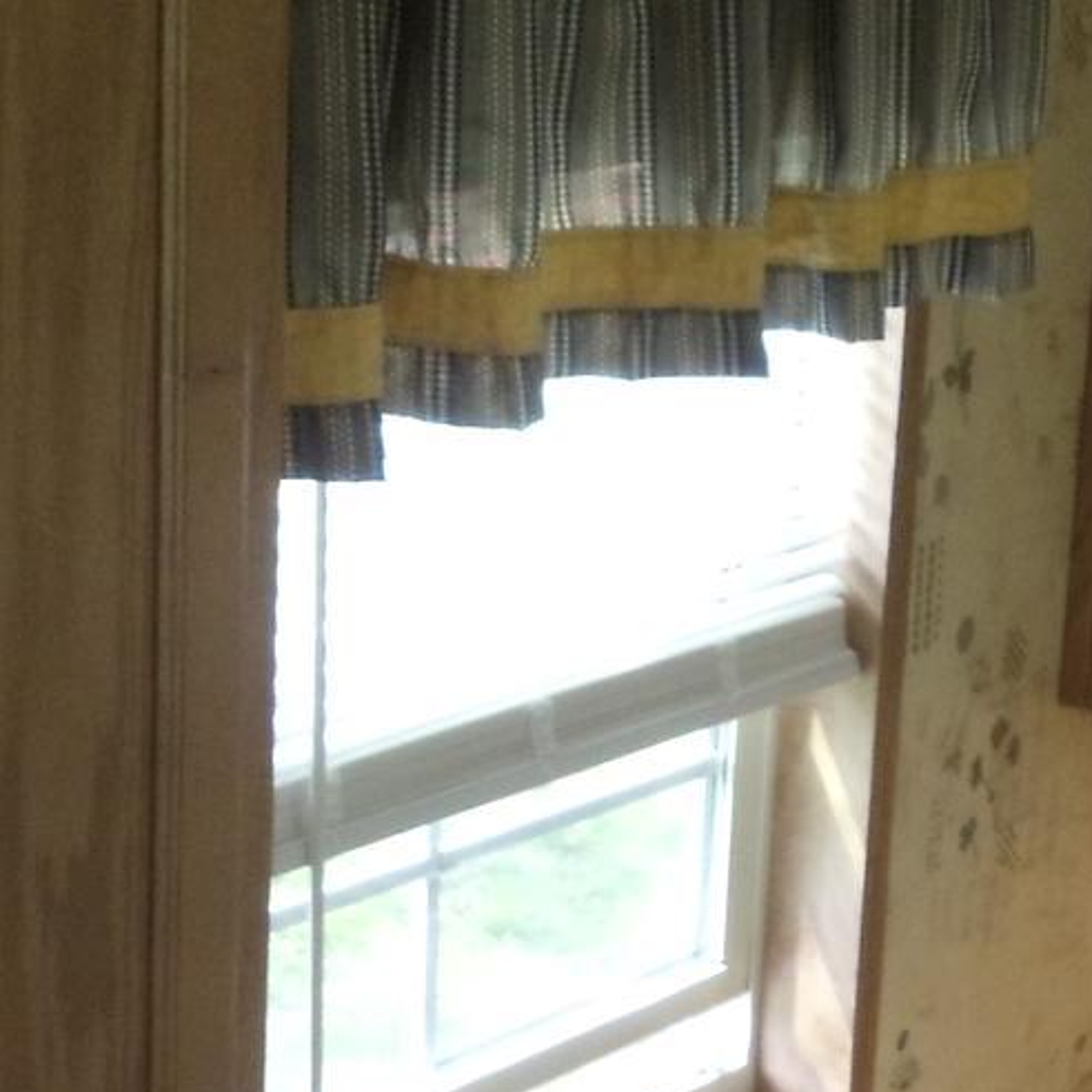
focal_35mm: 162
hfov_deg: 10.7
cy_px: 1154
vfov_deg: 10.7
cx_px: 1101
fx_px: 5782
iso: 200
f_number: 3.5
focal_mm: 6
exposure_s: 1/50
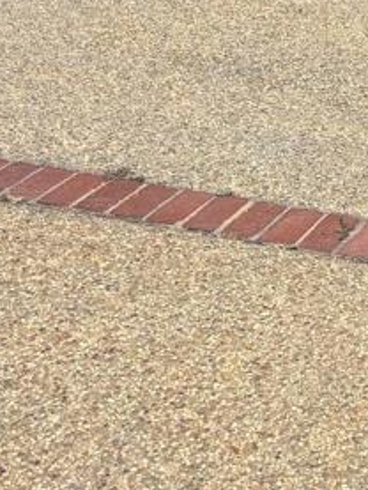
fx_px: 1360
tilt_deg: -9.3
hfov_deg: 14.4
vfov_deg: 18.3
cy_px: -225
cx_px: 545
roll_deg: +1.0
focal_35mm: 96
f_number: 1.6
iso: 50
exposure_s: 1/4425
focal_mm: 5.96
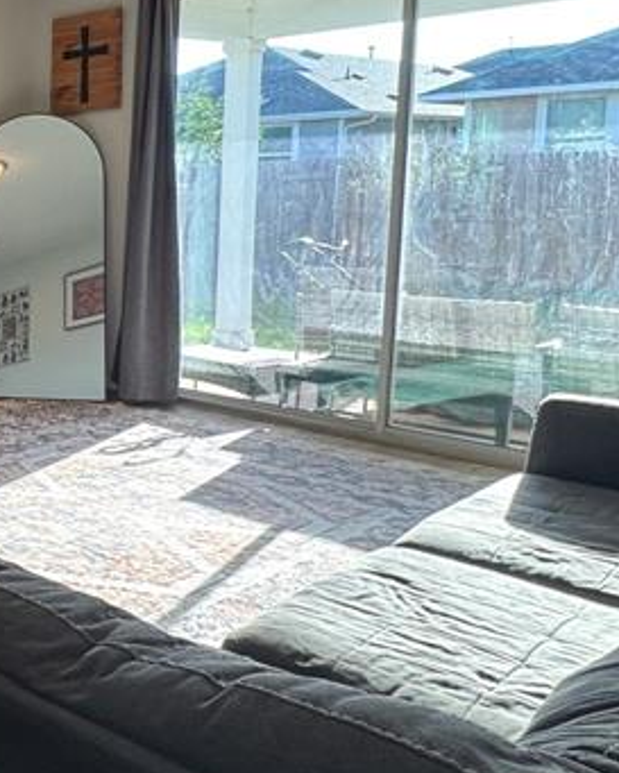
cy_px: 290
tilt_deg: -6.0
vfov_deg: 44.4
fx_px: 938
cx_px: -322
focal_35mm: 41
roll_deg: +0.9
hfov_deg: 26.1
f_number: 2.2
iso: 125
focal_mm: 2.22
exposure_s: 1/120
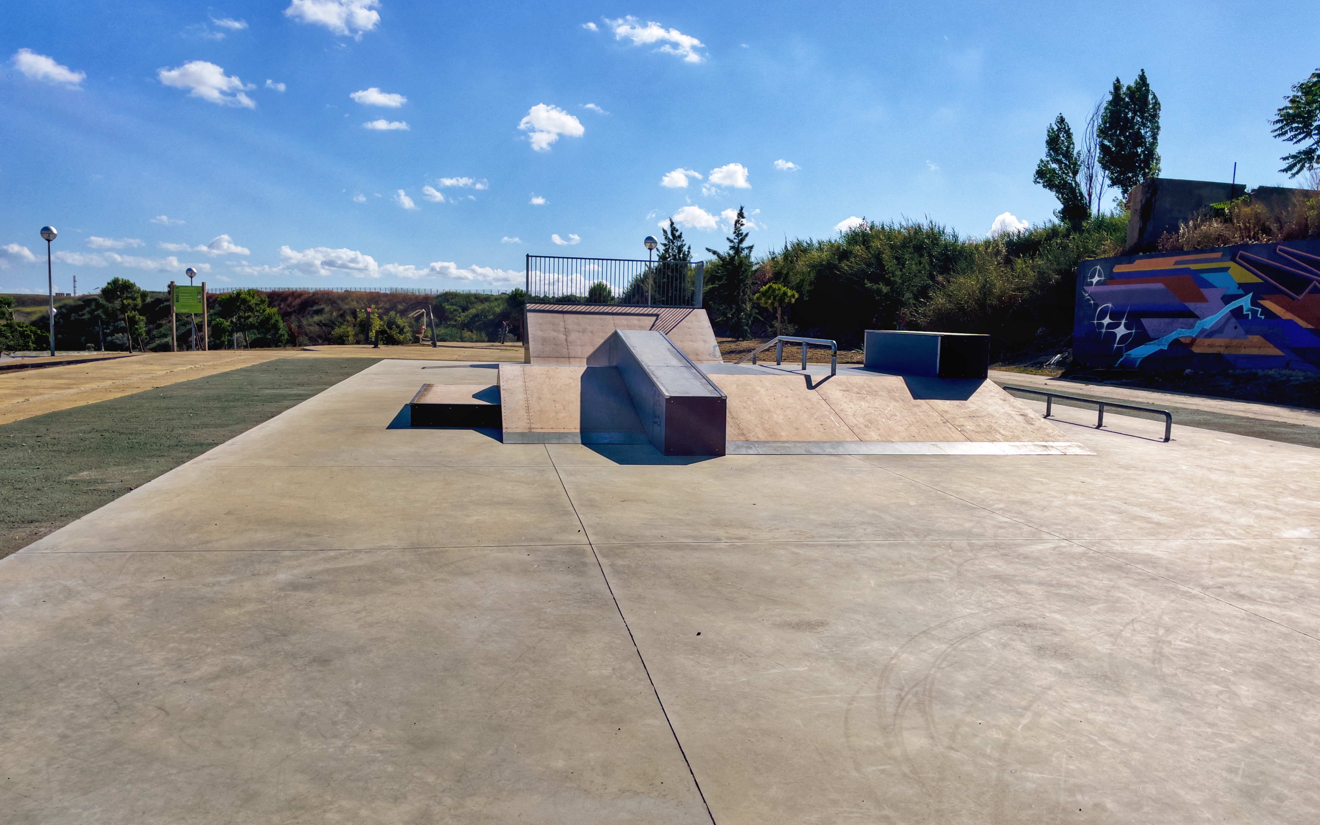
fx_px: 1007
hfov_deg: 66.5
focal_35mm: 28
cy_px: 442
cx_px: 669
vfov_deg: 44.5
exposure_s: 1/9091
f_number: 1.6
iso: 32
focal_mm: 4.2
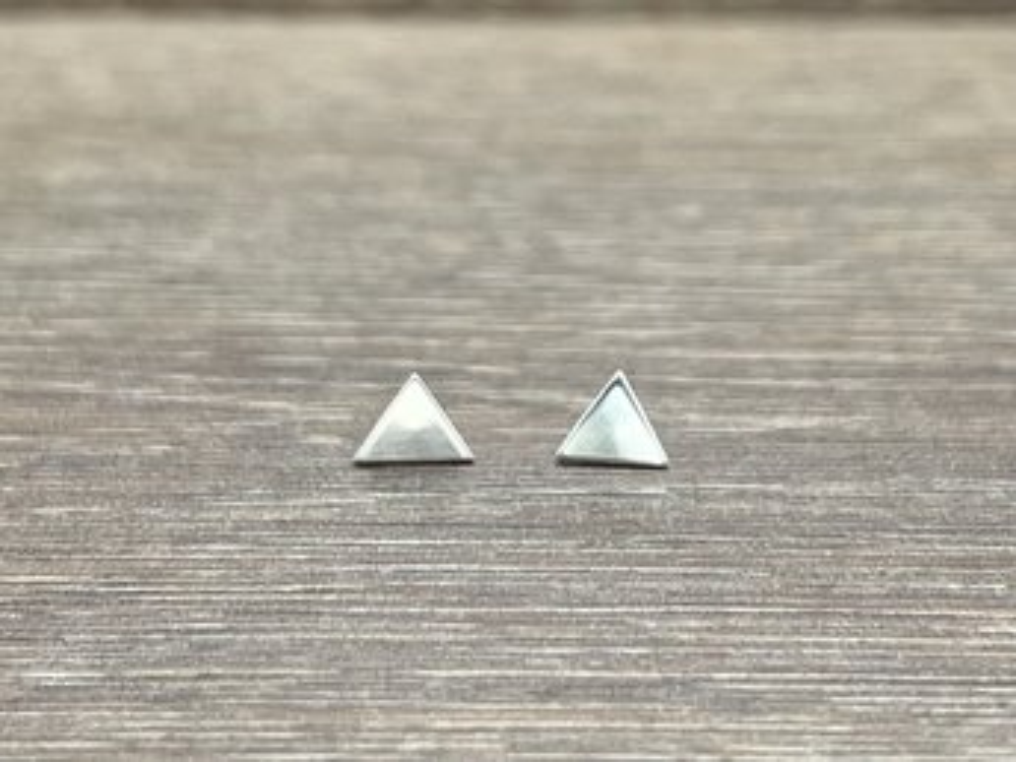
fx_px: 763
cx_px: 508
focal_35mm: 26
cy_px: 381
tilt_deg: -19.7
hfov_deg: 67.3
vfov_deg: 53.1
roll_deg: -0.4
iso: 32
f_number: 1.5
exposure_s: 1/149
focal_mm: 5.7
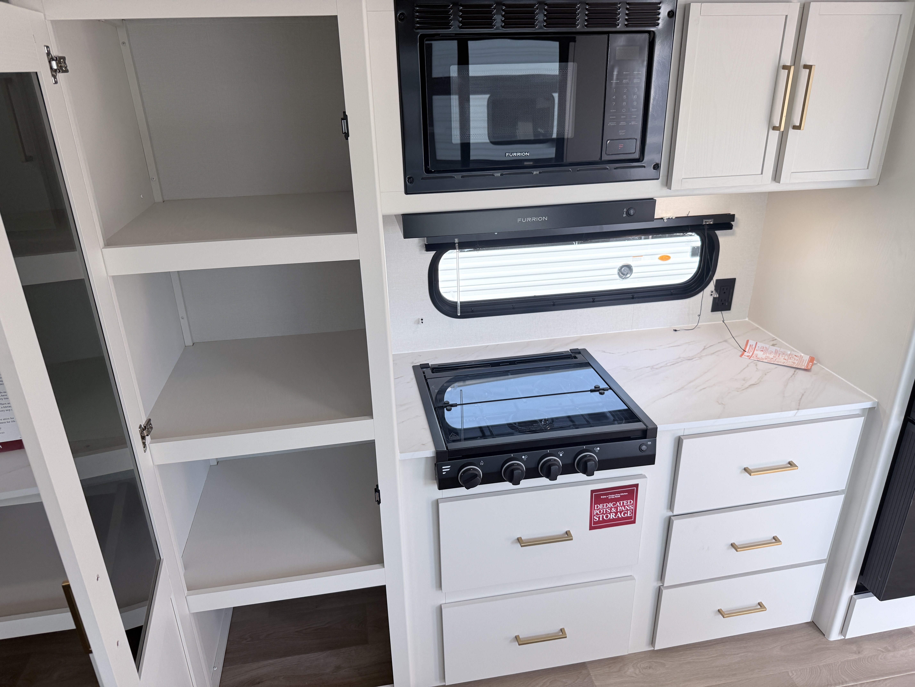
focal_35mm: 24
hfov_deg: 71.6
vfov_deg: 56.8
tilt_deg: -22.2
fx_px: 634
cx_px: 458
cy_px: 344
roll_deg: +1.3
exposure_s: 1/280
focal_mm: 6.76
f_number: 1.78
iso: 100
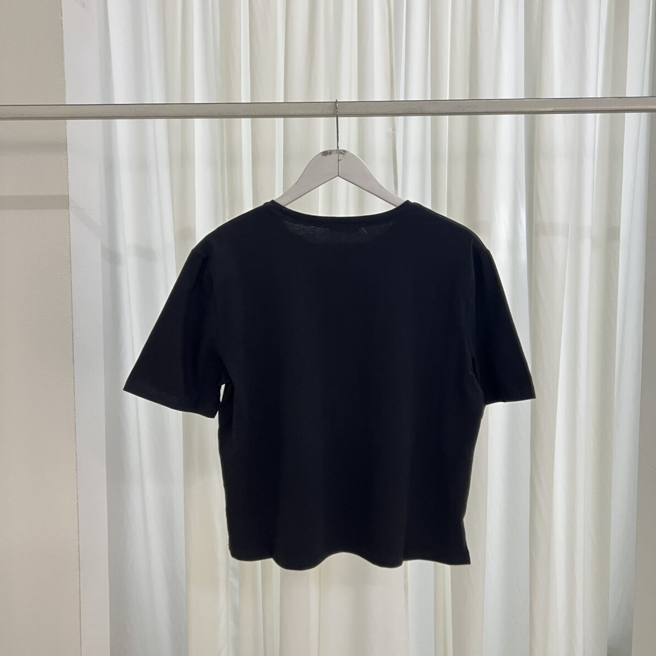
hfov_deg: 52.5
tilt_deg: -4.3
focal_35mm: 31
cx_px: 331
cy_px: 297
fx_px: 665
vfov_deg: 52.5
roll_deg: +0.3
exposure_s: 1/50
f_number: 1.5
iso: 250
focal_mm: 5.7
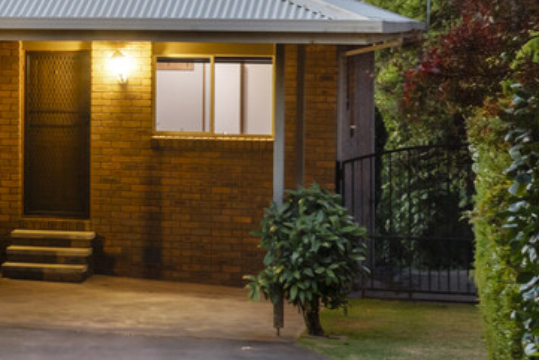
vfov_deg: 10.3
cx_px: -284
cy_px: 23
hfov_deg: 14.3
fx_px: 1992
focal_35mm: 133
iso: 100
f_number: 9
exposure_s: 13
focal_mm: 20
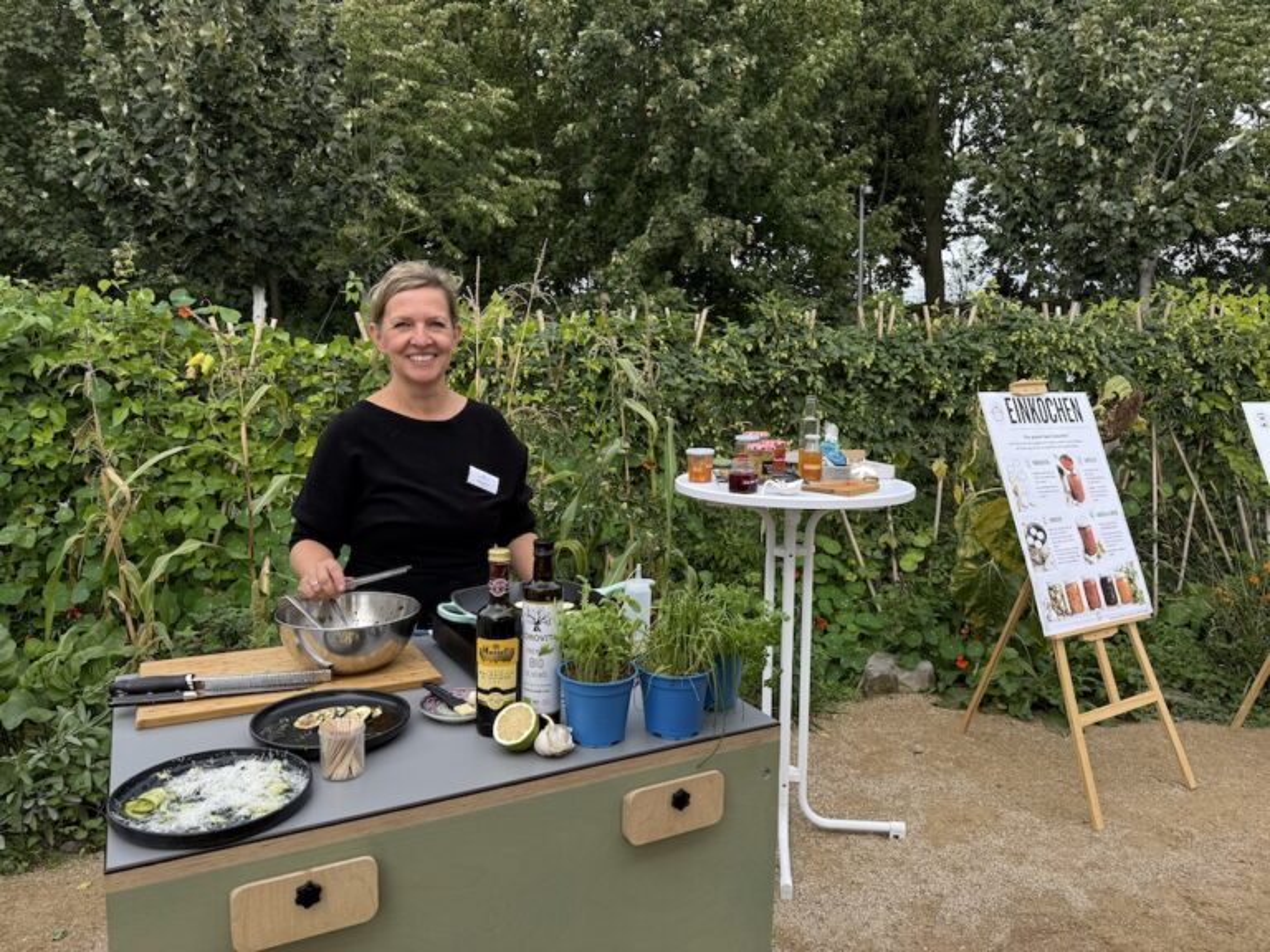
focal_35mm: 24
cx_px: 635
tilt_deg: -6.8
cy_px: 476
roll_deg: +1.6
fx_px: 881
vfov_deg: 56.8
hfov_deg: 71.6
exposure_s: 1/1230
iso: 80
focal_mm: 6.76
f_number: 1.78
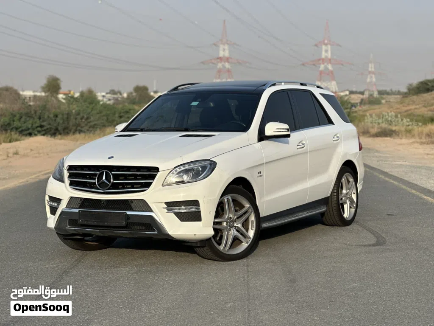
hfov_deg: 25.3
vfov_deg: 19.1
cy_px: 163
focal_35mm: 77
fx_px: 965
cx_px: 217
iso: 32
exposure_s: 1/630
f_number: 2.8
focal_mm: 9
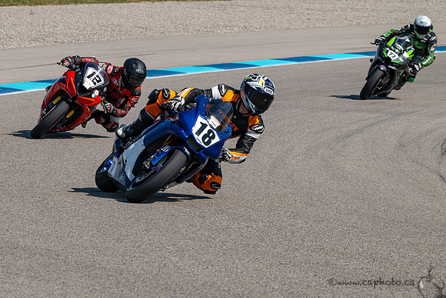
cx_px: 137
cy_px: 131
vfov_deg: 5.0
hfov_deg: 7.4
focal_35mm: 278
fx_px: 3439
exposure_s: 1/1250
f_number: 11
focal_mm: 200
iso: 400
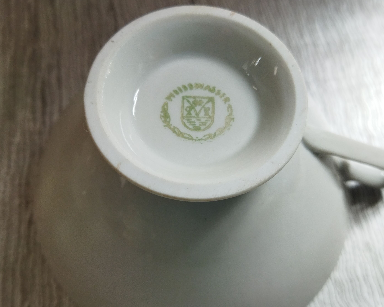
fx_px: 432
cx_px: 190
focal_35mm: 38
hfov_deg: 47.9
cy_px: 162
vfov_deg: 39.1
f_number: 1.79
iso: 99
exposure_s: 1/175
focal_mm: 4.71
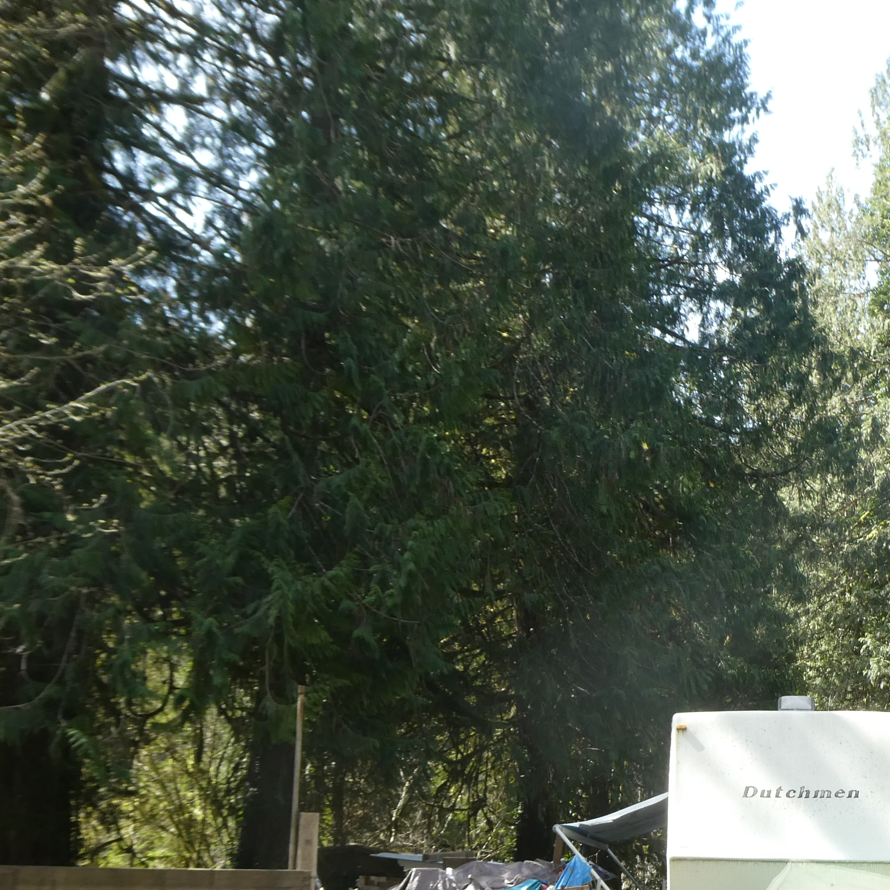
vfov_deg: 31.6
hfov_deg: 31.7
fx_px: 1542
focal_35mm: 53
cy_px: 669
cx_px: 653
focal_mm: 5
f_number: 3.5
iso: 80
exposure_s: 1/125
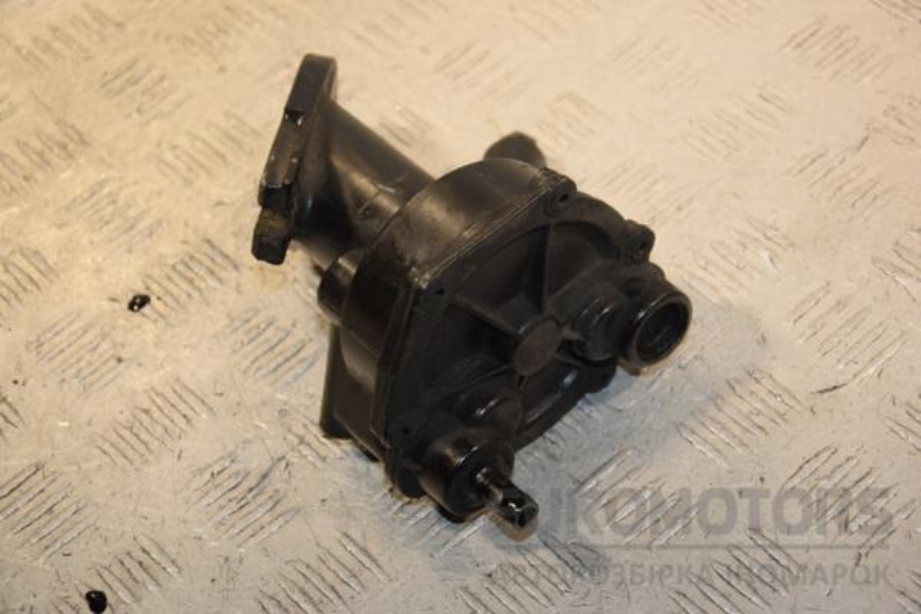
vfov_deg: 14.7
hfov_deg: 21.9
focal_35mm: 93
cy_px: 307
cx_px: 460
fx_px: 2379
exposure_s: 1/200
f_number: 5.6
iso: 800
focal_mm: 62
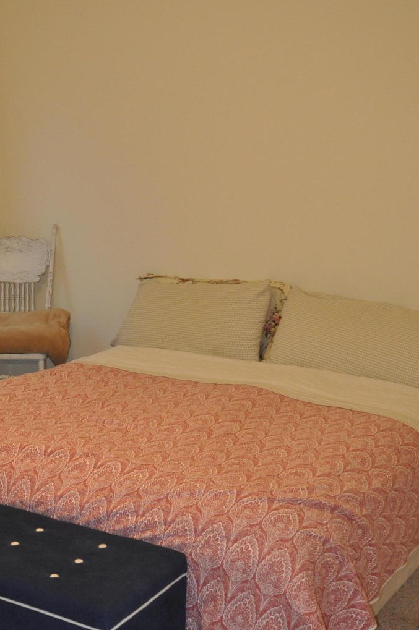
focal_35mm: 53
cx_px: 134
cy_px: 343
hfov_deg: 25.3
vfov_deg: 37.5
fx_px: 927
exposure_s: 1/125
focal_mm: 18
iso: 800
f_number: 3.5
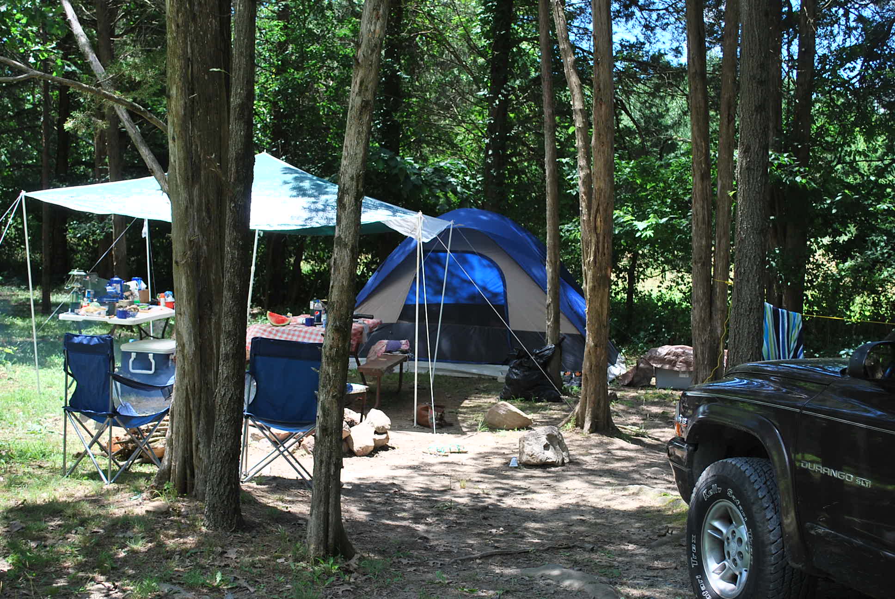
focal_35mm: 52
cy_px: 300
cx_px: 448
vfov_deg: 25.8
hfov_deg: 37.8
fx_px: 1307
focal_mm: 35
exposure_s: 1/125
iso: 100
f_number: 5.6
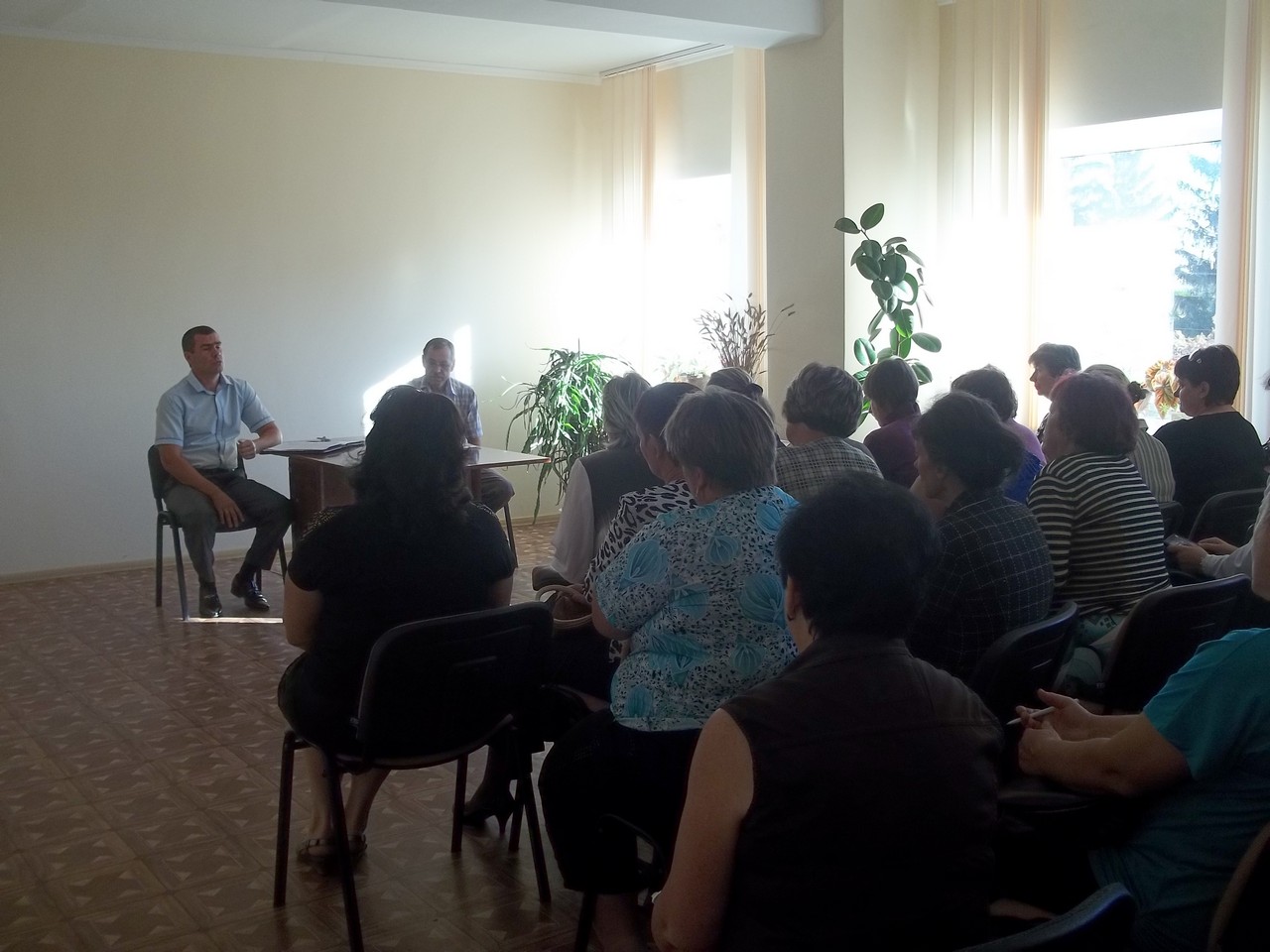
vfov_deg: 39.7
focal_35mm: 36
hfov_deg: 51.4
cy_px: 476
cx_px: 635
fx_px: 1321
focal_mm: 6.5
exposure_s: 1/50
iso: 64
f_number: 3.1
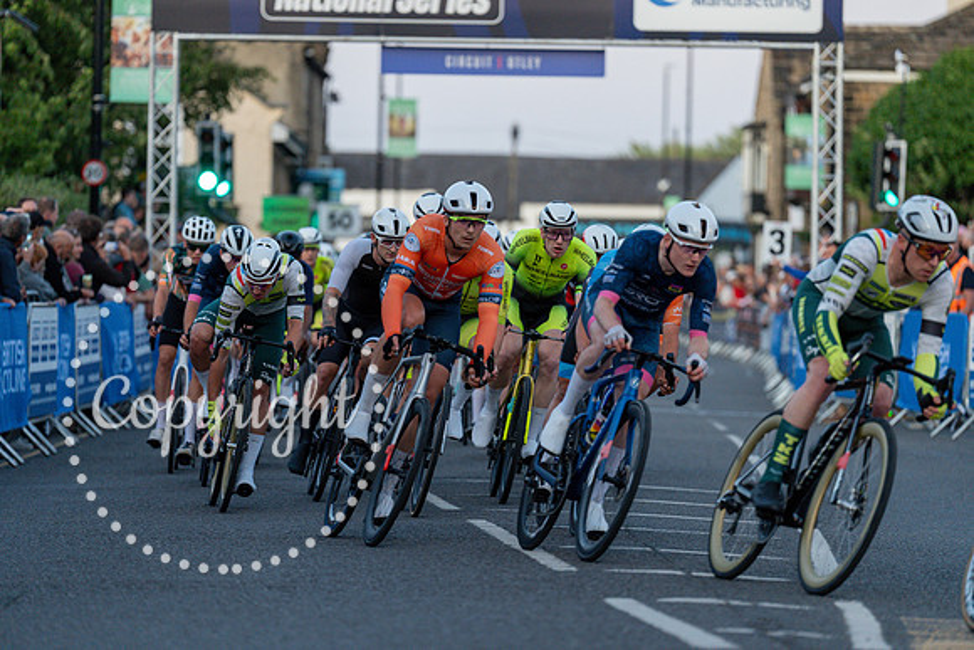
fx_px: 5006
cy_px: 325
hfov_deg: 11.1
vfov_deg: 7.4
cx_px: 487
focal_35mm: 185
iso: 1000
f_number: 3.2
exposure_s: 1/640
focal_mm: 185
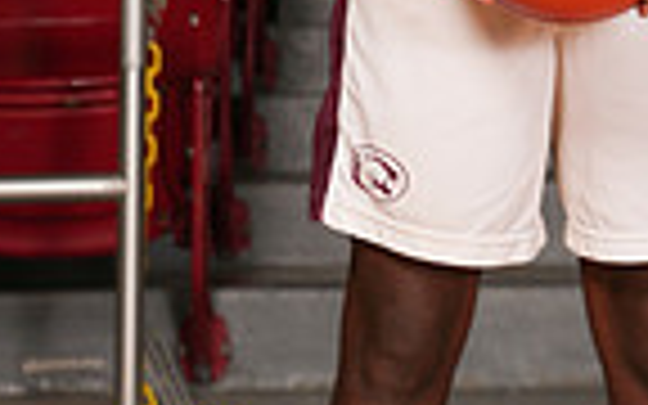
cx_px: 495
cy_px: -531
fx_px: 3938
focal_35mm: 223
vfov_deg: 5.7
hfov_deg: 9.4
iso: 250
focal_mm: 70
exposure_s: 1/200
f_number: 6.3
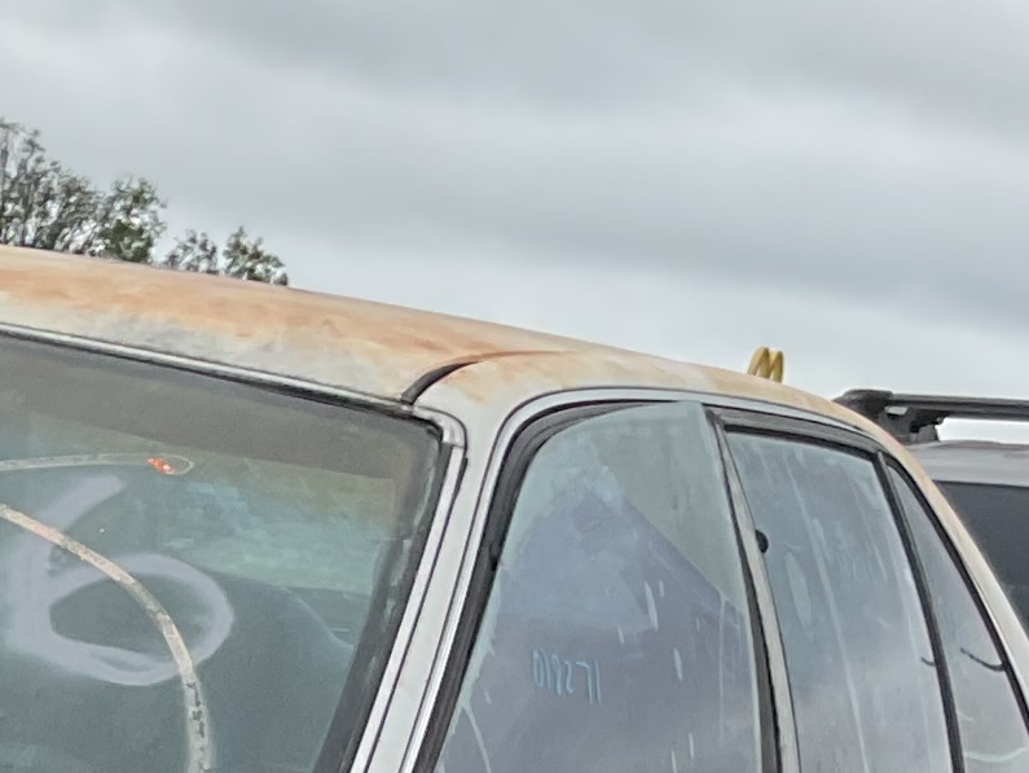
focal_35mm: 147
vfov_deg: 9.5
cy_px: 1524
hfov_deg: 13.1
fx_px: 4372
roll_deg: -9.8
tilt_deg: -12.5
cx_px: -190
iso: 16
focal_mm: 3
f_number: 1.8
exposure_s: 1/770
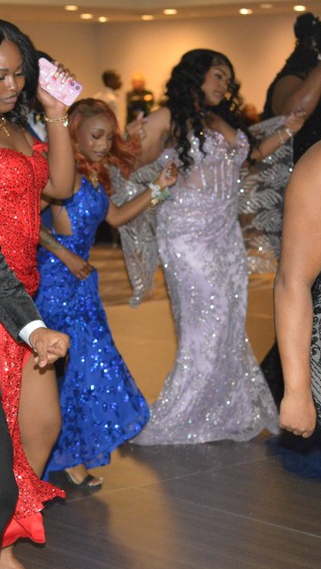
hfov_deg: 11.4
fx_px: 1602
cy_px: 288
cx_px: 57
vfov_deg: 20.2
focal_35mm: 106
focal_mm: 60
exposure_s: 1/60
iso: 6400
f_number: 5
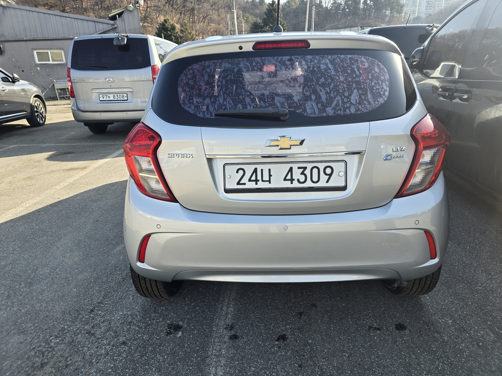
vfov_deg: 58.9
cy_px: 188
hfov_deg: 73.9
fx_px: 334
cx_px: 251
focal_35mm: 23
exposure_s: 1/188
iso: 12
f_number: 1.7
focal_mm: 6.3
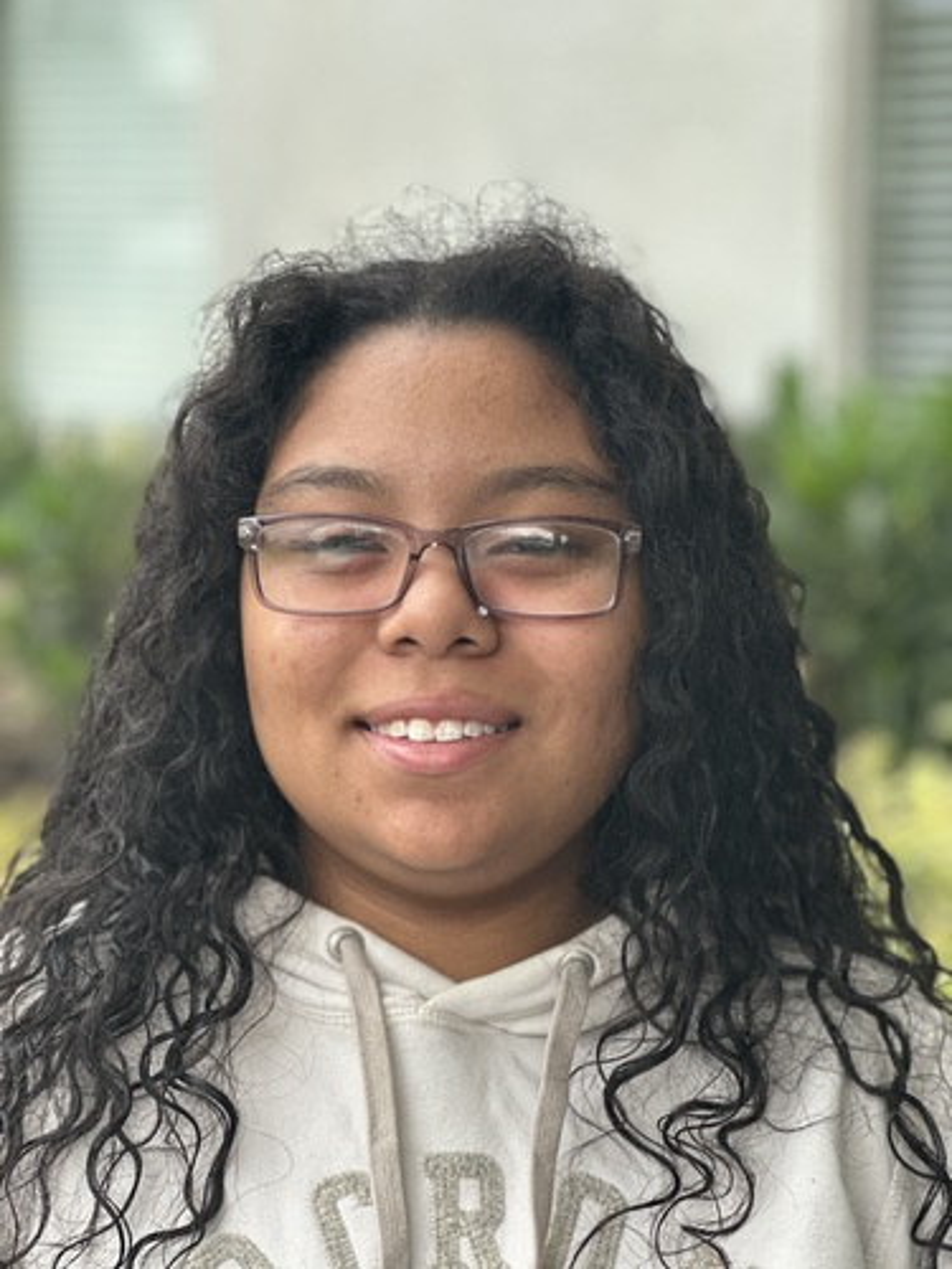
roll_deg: -0.6
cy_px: 634
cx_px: 476
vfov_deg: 25.3
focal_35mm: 77
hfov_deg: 19.1
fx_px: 2824
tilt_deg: -8.2
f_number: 2.8
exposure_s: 1/121
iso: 80
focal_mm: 9
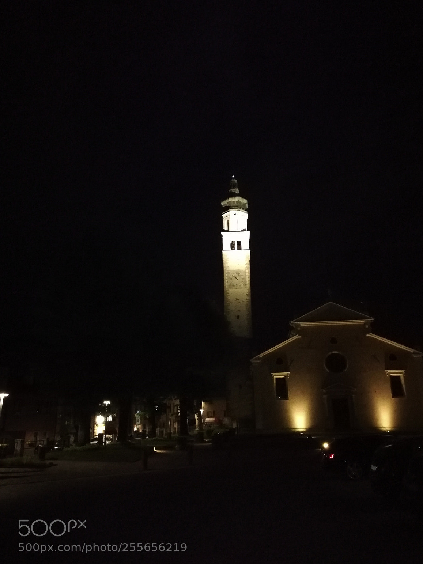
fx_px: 456
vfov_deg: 63.4
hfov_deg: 49.7
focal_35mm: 28
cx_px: 215
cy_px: 284
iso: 3200
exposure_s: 1/12.5
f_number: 2.2
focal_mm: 3.81
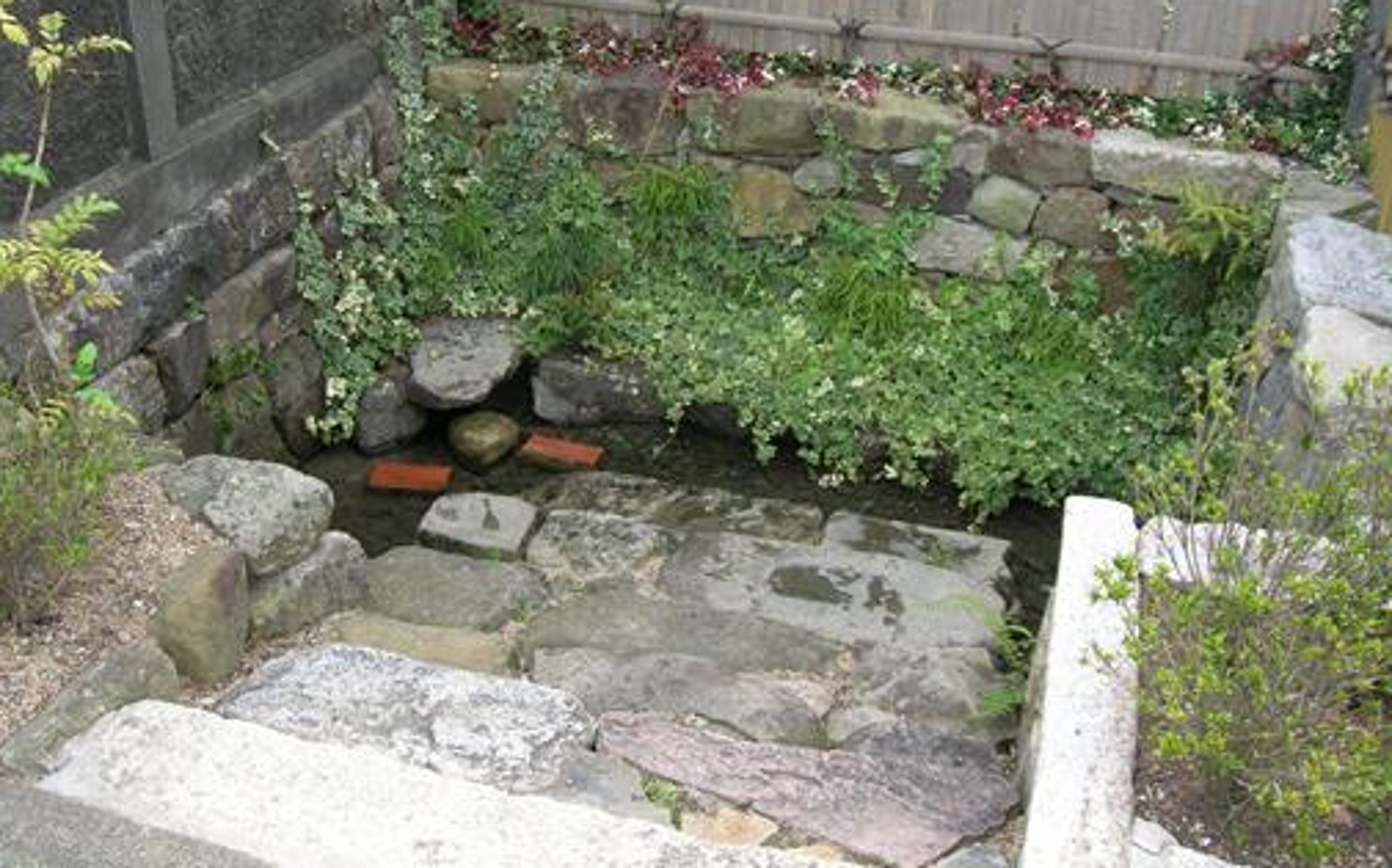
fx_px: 1403
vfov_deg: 34.3
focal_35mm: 37
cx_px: 684
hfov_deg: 52.8
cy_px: 368
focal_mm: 5.7
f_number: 4.9
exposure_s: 1/55.3
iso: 50
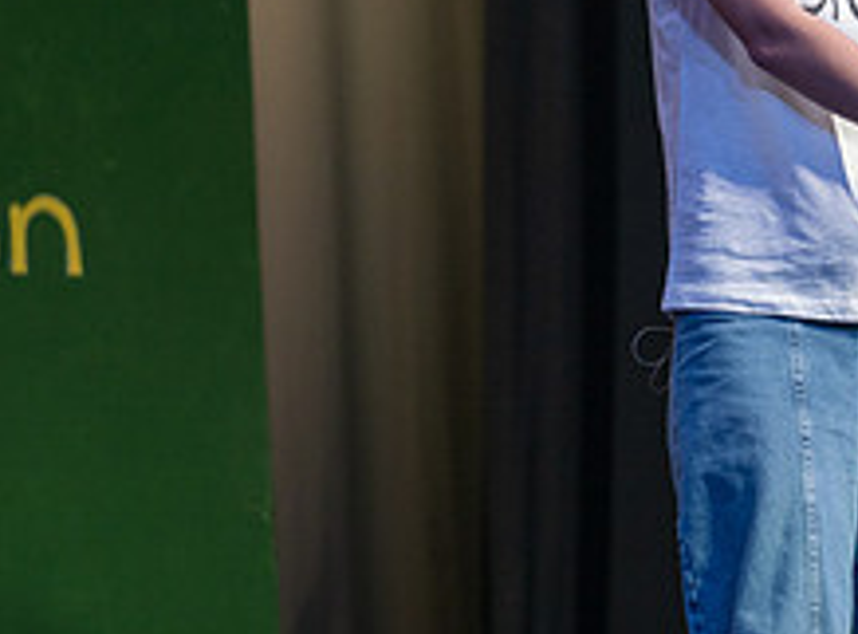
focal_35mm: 418
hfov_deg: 4.8
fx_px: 10304
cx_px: 1004
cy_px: 109
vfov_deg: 3.5
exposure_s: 1/320
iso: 450
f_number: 2.8
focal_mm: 130
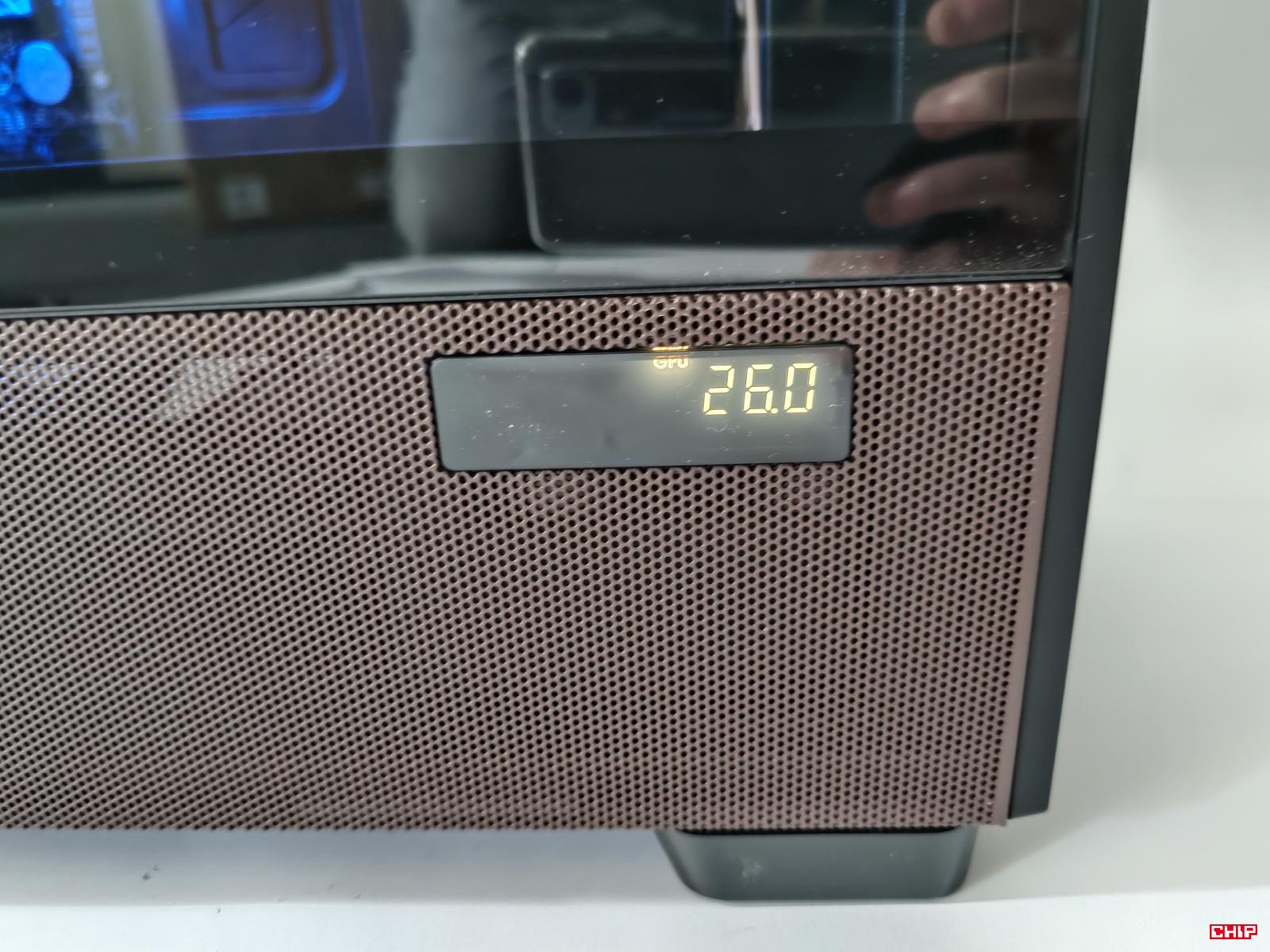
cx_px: 635
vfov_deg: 54.9
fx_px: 917
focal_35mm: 25
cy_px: 476
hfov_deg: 69.4
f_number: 1.85
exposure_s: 1/13
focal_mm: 6.78
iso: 781
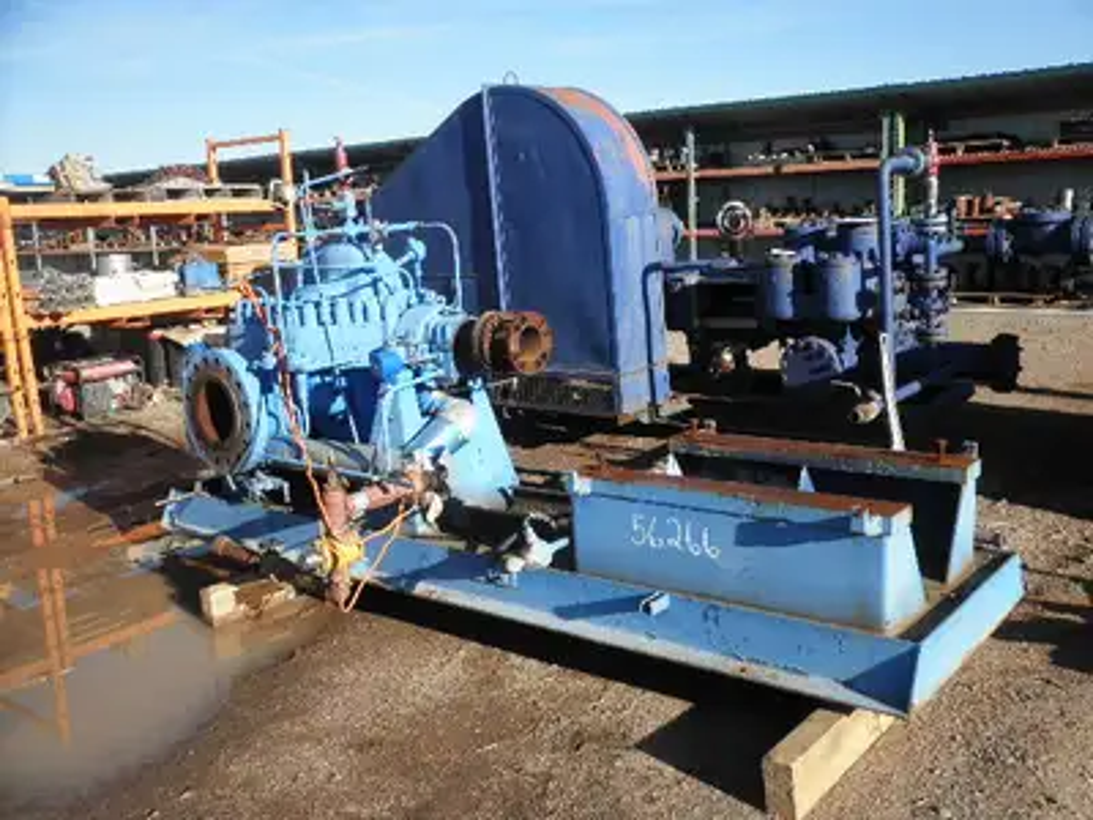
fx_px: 1105
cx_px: 546
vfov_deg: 40.7
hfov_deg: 52.6
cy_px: 410
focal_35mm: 35
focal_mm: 6.1
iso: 64
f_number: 3.2
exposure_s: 1/500
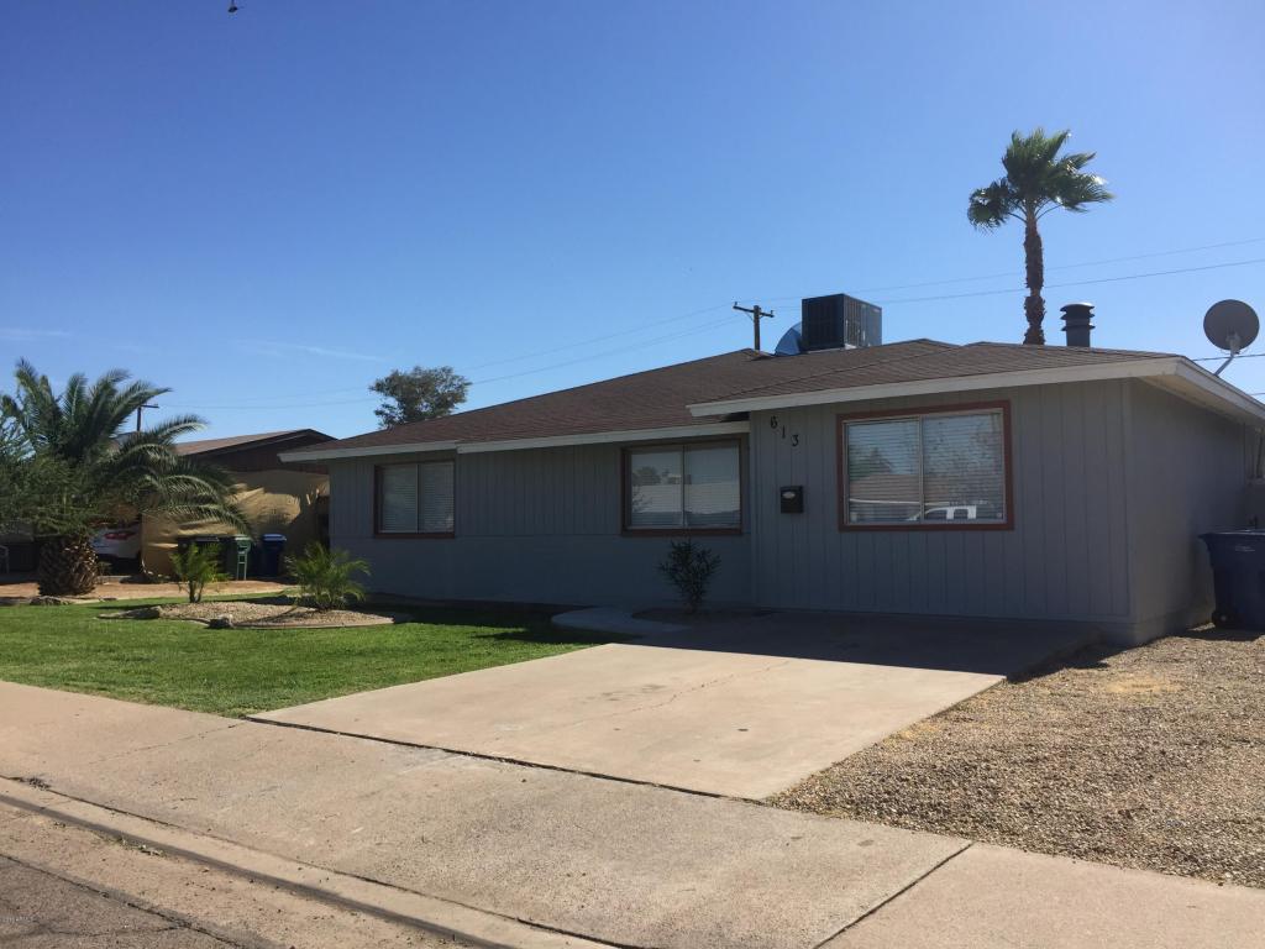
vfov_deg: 48.2
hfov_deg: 61.7
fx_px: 1060
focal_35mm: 29
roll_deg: +0.8
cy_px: 474
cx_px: 632
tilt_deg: +3.5
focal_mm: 4.15
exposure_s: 1/2083
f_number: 2.2
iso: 32
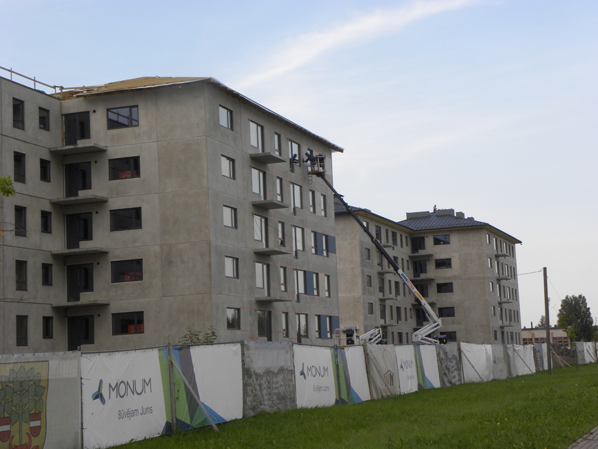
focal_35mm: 66
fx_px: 1140
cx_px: 299
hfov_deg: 29.4
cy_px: 224
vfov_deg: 22.3
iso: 64
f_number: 4.5
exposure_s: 1/206
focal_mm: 11.8
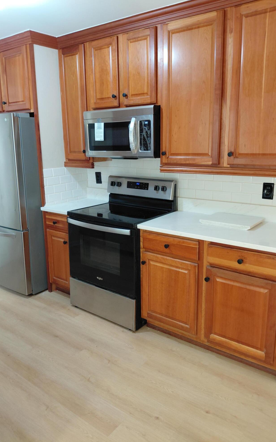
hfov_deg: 46.0
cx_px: 128
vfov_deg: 68.4
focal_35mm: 27
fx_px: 325
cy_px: 218
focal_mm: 4.69
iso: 250
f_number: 1.8
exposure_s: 1/60
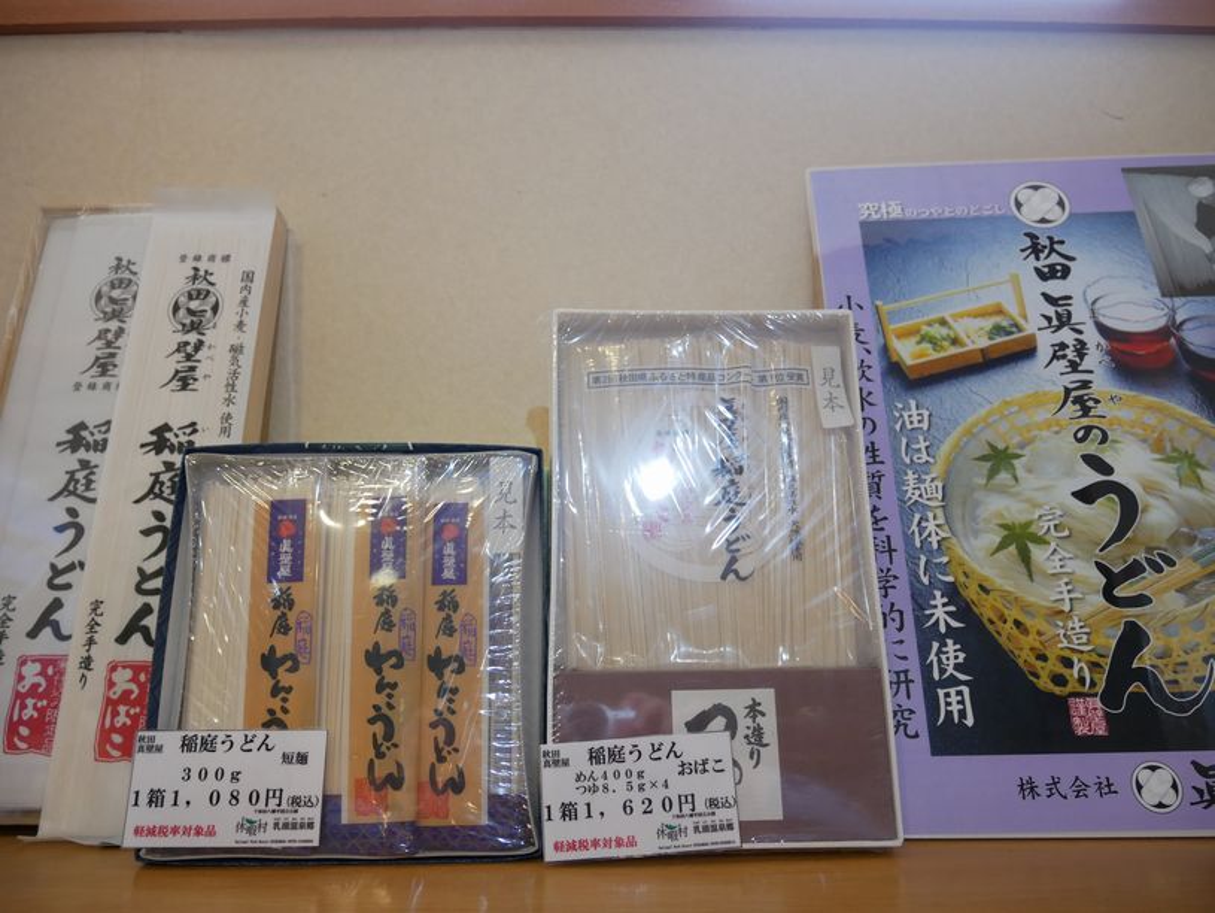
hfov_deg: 71.6
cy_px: 456
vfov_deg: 56.9
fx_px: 843
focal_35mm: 24
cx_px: 608
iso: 640
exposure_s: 1/60
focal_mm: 12
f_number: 3.5
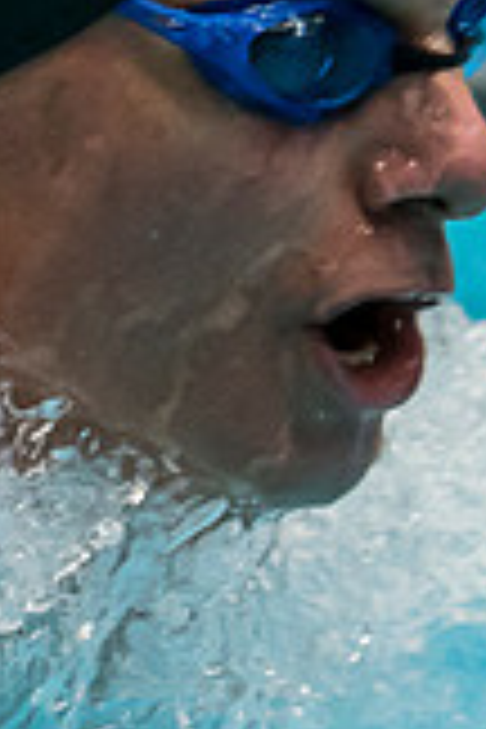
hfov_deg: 0.6
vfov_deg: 0.9
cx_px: -168
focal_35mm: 2222
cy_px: 713
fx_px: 44992
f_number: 2.8
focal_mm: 200
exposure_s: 1/1000
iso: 2000
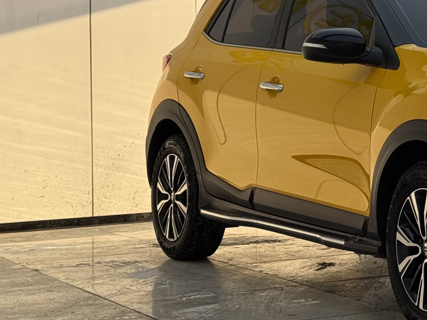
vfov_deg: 12.5
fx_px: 1456
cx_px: 503
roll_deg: +0.2
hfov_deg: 16.1
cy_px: 47
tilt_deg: +0.1
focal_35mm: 118
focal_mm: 6.76
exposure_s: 1/1339
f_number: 1.78
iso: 64
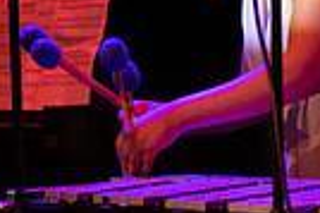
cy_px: -14
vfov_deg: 3.7
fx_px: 3320
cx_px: 148
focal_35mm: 374
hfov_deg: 5.5
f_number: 2.8
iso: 1600
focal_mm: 70
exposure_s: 1/125
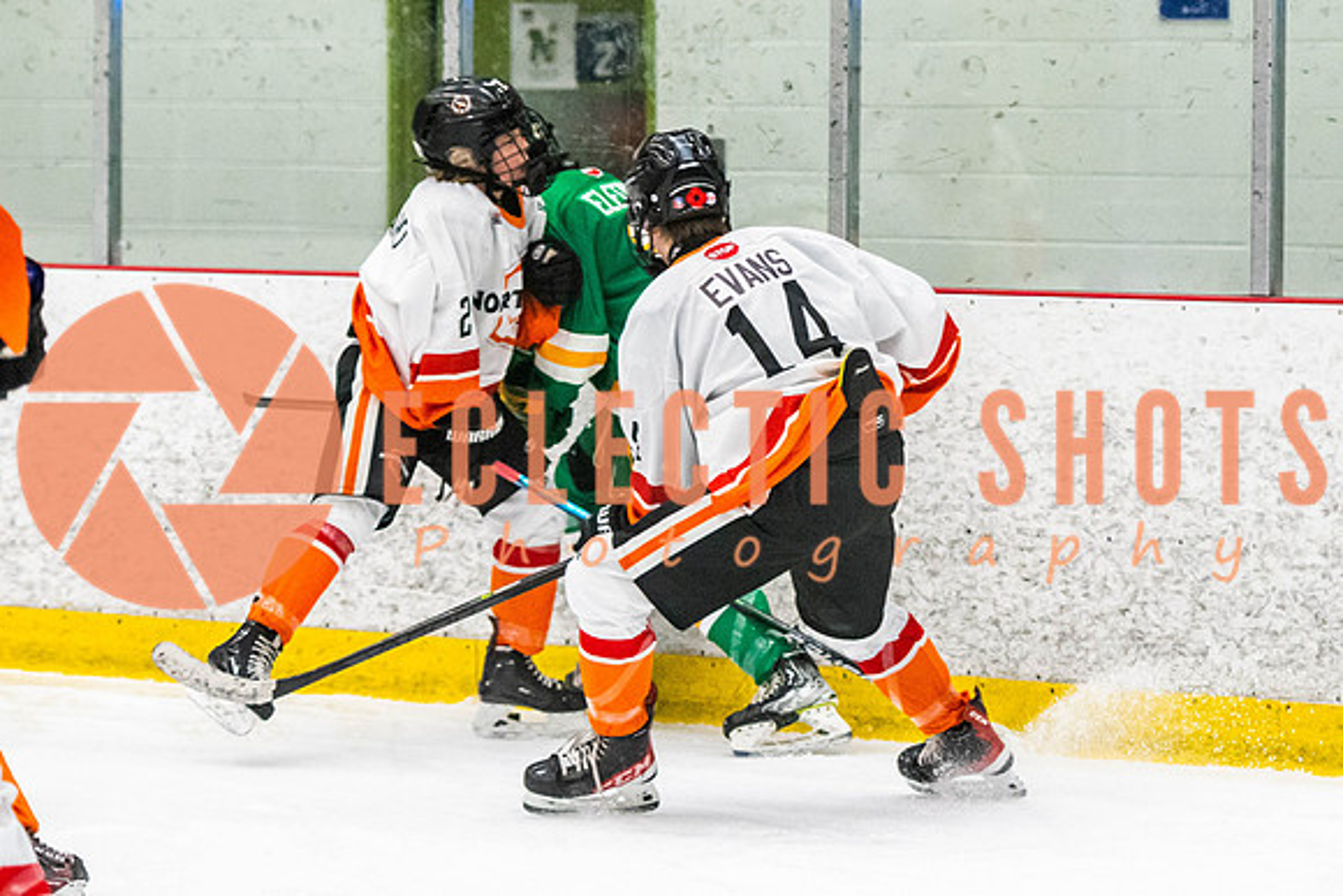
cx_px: 634
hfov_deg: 9.6
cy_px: 441
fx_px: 7988
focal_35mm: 214
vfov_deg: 6.4
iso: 2000
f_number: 2.8
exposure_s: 1/640
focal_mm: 100
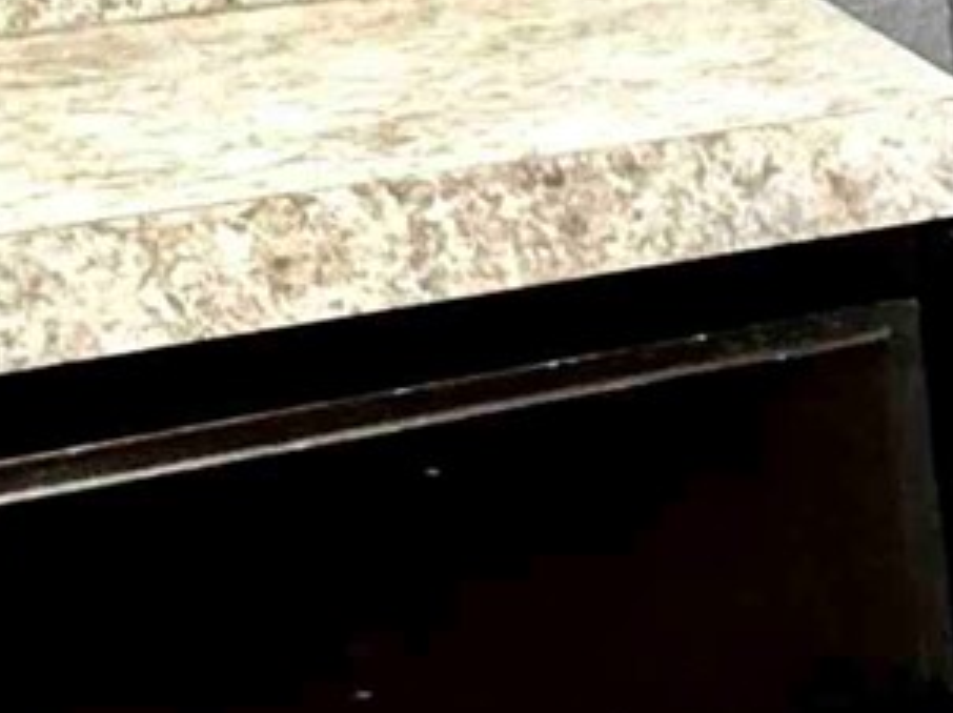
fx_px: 2613
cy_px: -101
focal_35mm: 95
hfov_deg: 15.4
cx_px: 2045
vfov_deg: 15.1
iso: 800
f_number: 2.2
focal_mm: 2.22
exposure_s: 1/60
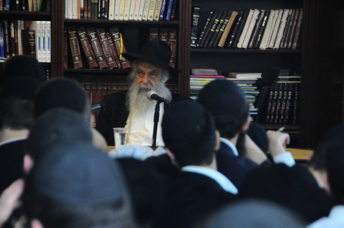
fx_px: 1718
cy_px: 114
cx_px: 172
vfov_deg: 7.6
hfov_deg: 11.4
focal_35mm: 180
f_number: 5.3
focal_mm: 120
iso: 2000
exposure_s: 1/80
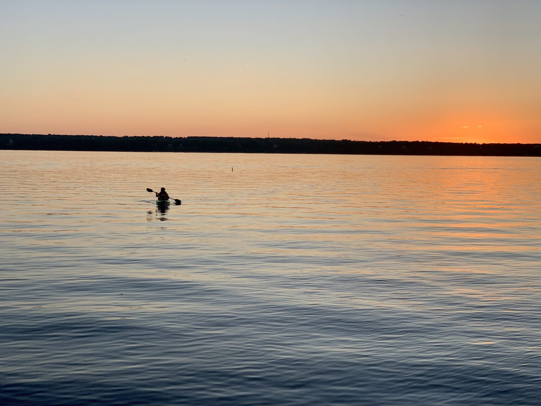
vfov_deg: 28.0
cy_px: 203
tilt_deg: -5.2
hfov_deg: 36.8
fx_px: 813
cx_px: 270
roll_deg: -0.8
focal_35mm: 52
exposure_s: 1/296
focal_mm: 6
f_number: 2.4
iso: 16
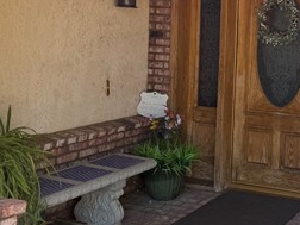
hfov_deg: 29.1
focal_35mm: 61
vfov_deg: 23.9
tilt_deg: -3.1
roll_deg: -2.9
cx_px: 318
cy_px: 69
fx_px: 529
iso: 80
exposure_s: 1/708
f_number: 1.78
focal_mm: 6.76
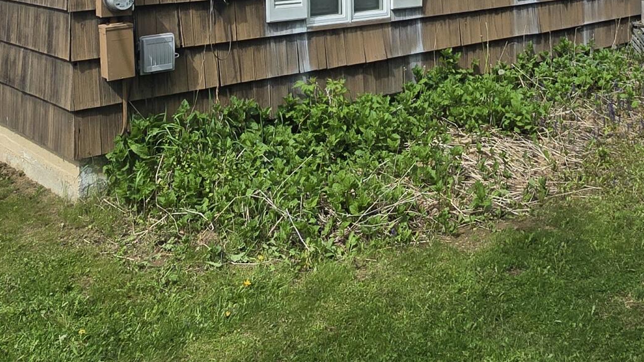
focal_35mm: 41
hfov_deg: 49.1
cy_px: -42
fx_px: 700
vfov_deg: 26.6
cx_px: 384
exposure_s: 1/1989
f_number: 2.2
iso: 50
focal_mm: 2.2
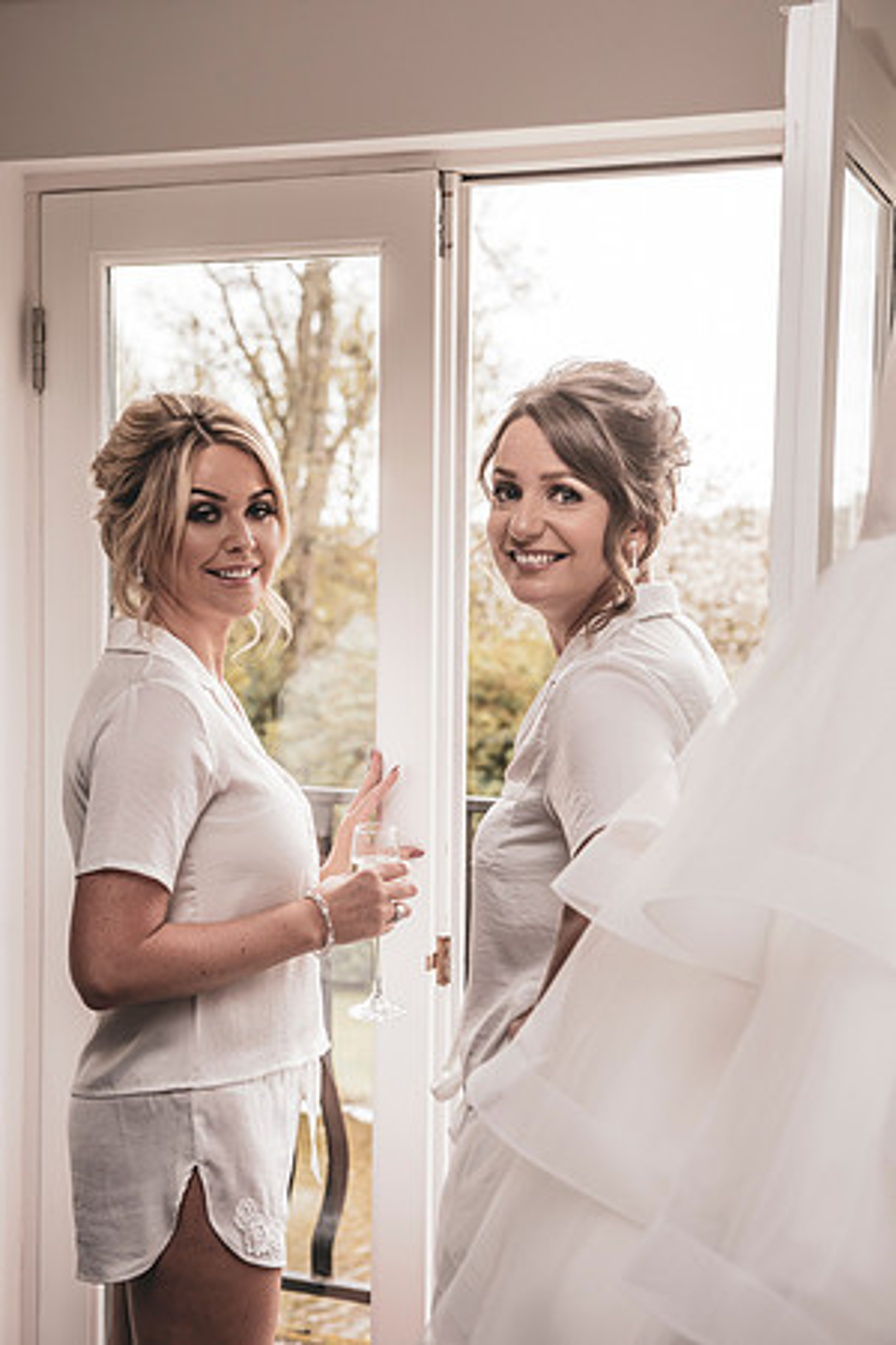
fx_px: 2091
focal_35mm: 56
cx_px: 448
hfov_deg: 24.2
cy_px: 672
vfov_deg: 35.6
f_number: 4.5
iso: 400
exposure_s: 1/250
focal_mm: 56
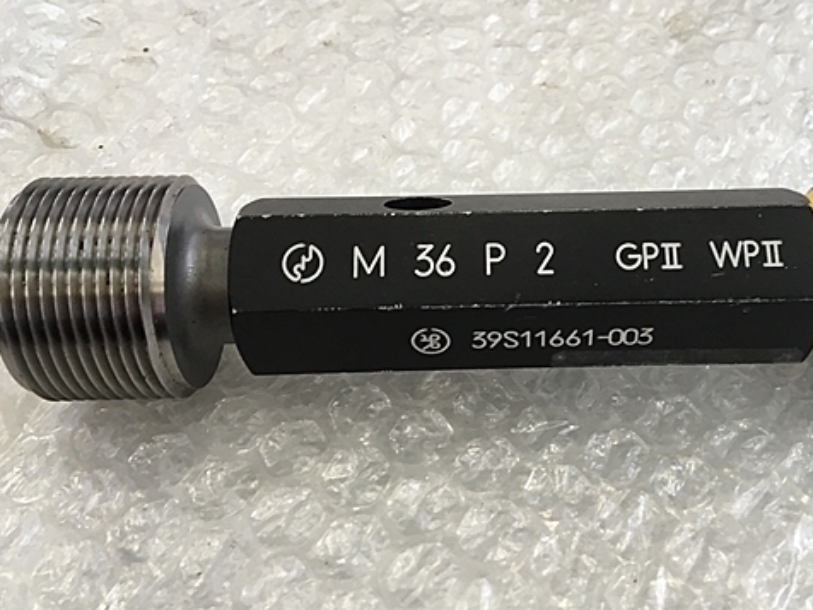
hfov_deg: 47.4
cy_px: 265
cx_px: 514
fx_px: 916
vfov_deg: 36.8
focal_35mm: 39
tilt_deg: -49.8
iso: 25
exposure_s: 1/30
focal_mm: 4.15
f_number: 2.2
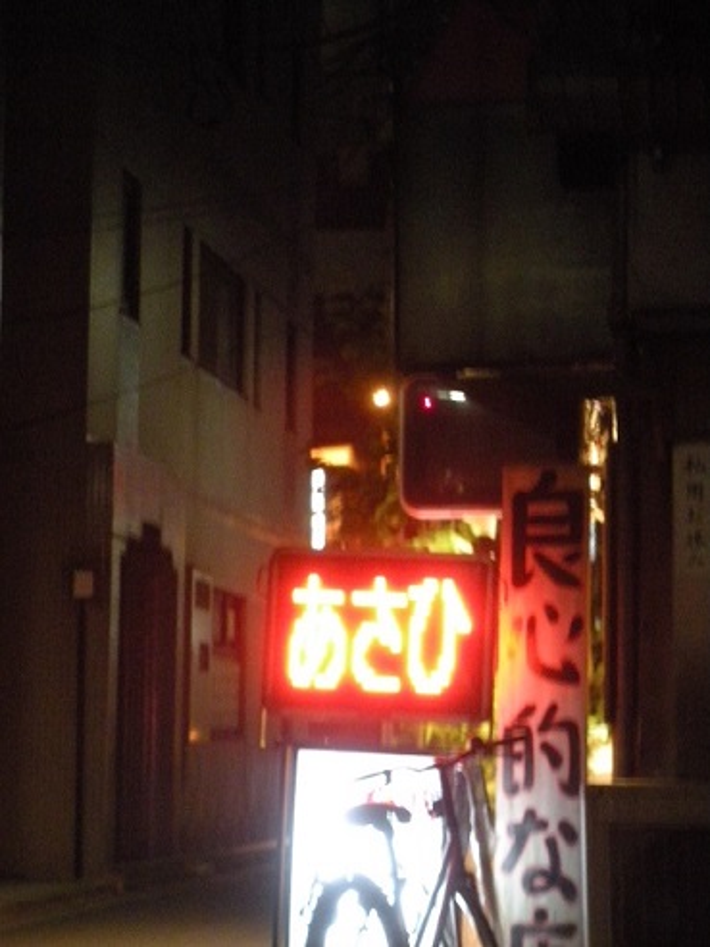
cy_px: 474
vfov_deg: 20.4
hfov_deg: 15.4
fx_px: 2625
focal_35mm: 96
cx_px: 355
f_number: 5
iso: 800
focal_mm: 17.4
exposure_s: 1/8.1
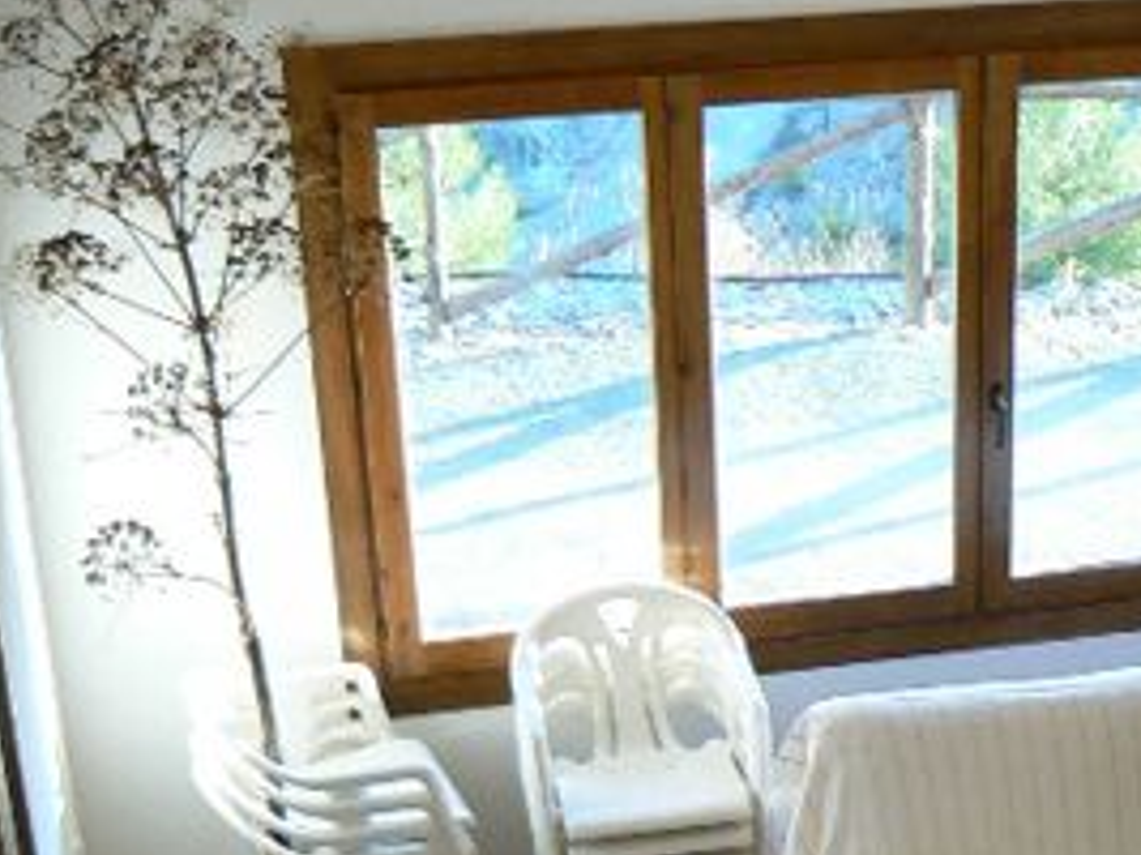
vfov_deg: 15.1
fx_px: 3130
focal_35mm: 95
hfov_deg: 19.6
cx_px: 1318
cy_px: 979
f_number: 2.8
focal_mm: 6
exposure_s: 1/40
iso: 80
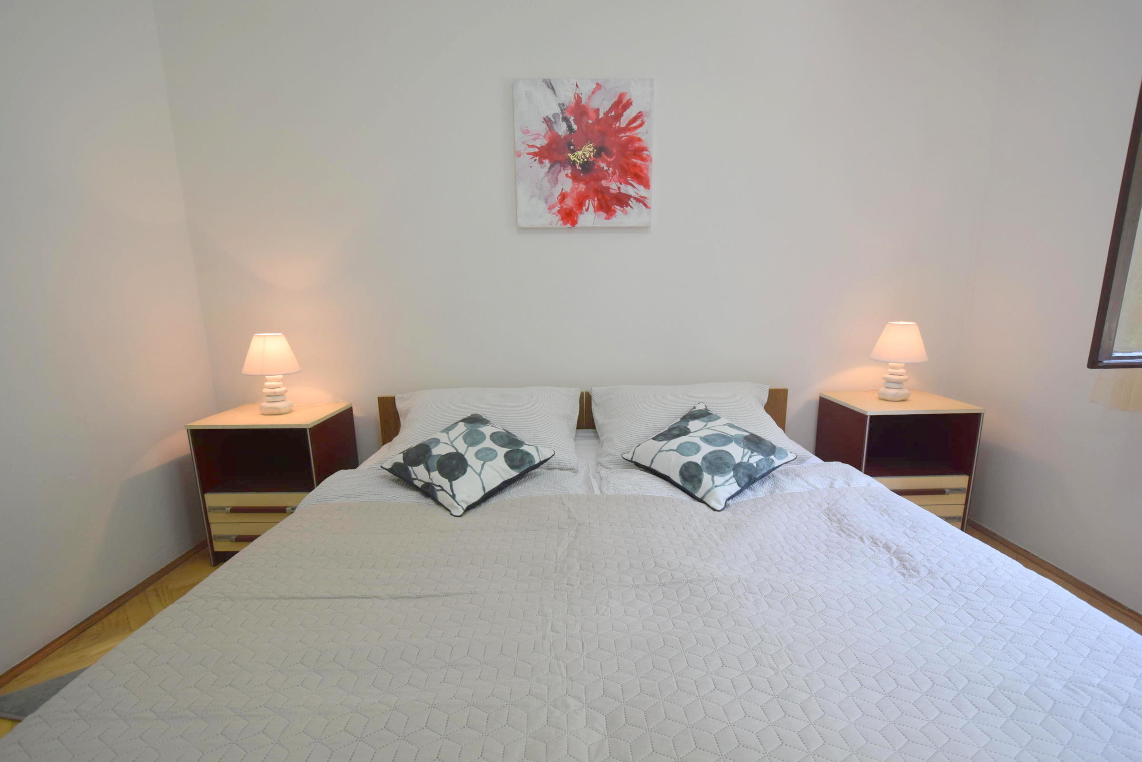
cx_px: 571
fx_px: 476
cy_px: 381
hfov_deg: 100.4
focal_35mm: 15
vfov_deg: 77.3
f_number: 4.5
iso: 400
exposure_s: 1/80
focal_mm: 10
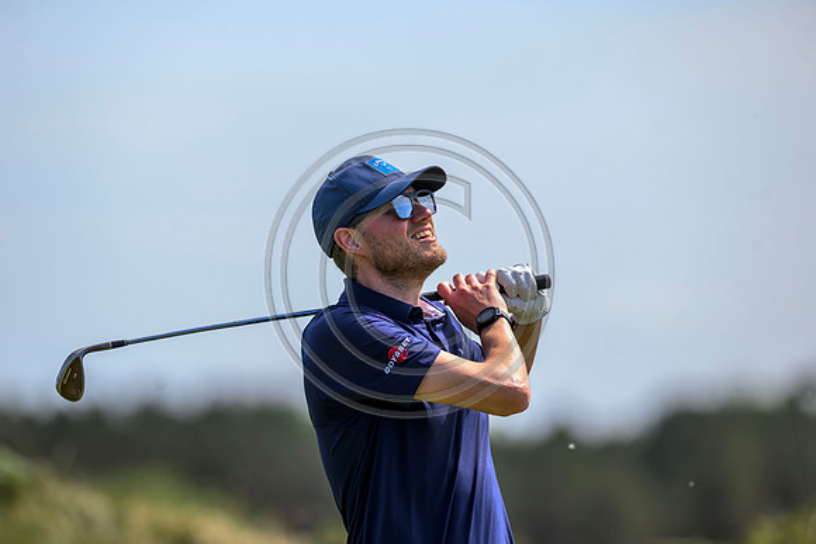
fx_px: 9068
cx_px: 408
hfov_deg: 5.2
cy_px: 272
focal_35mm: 400
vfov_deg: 3.4
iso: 500
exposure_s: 1/2000
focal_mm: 400
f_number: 4.5
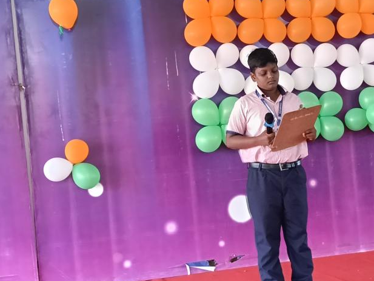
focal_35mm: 73
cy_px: 139
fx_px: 789
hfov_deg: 26.4
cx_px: 277
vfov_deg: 20.2
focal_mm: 3.98
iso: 400
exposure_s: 1/50
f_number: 1.8
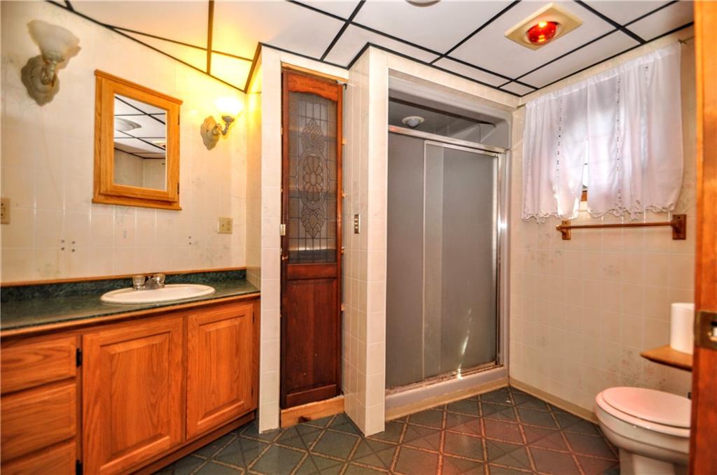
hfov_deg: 100.5
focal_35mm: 15
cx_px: 358
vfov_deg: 77.1
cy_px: 238
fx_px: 298
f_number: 3.5
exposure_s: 1/60
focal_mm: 10
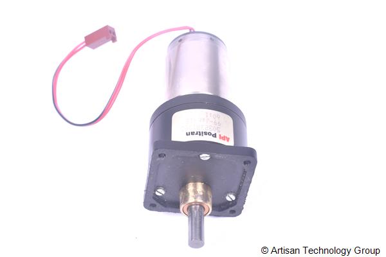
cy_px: 128
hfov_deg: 31.9
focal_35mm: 63
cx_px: 193
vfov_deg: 21.6
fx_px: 675
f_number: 11
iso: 200
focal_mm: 42
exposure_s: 1/200
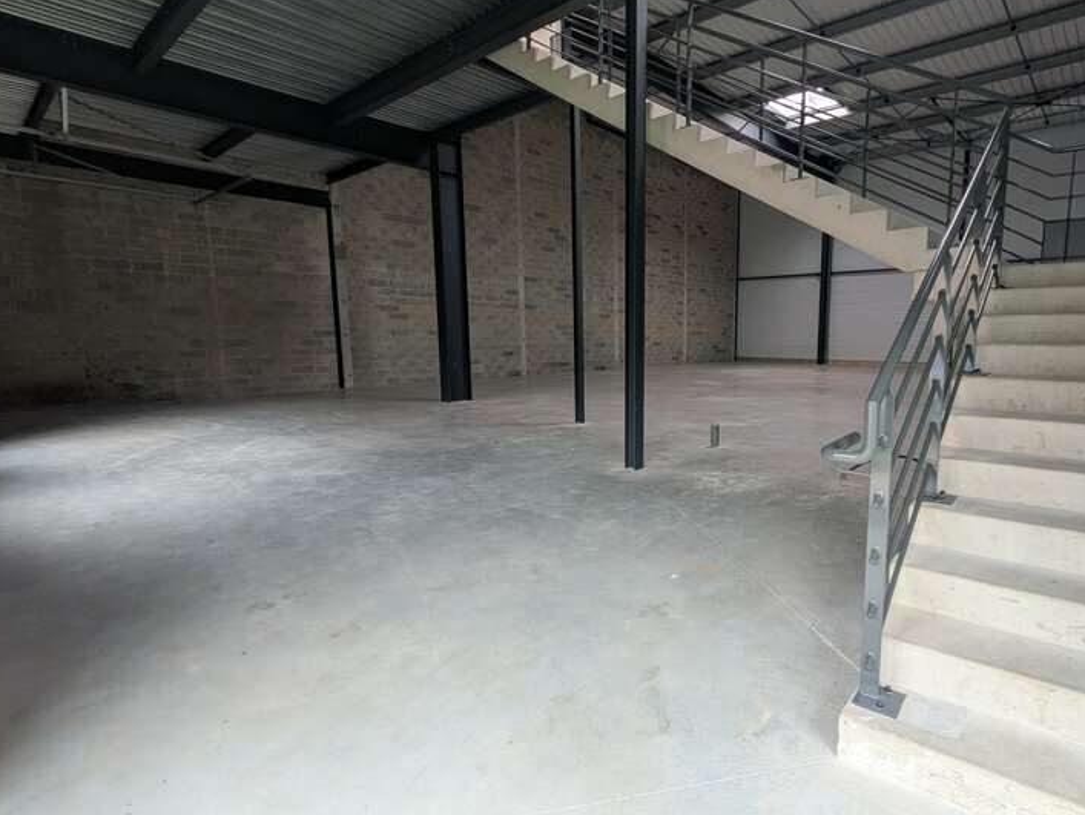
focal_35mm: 19
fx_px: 596
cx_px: 648
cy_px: 411
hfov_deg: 83.7
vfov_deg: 68.7
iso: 60
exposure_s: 1/25
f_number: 2.2
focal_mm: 1.83
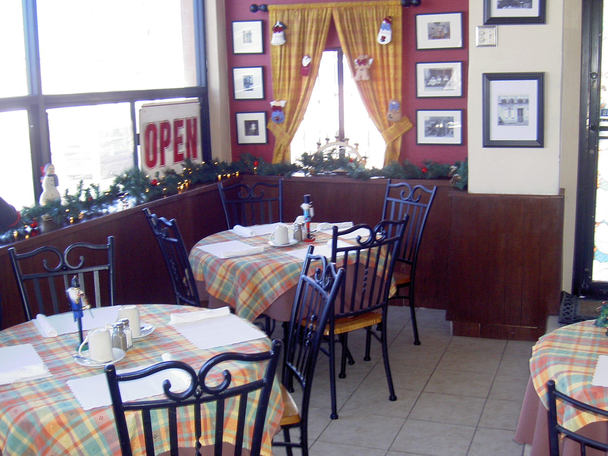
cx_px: 308
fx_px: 755
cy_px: 233
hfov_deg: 43.9
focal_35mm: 43
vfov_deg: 33.6
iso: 100
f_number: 2.8
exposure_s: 1/60
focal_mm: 8
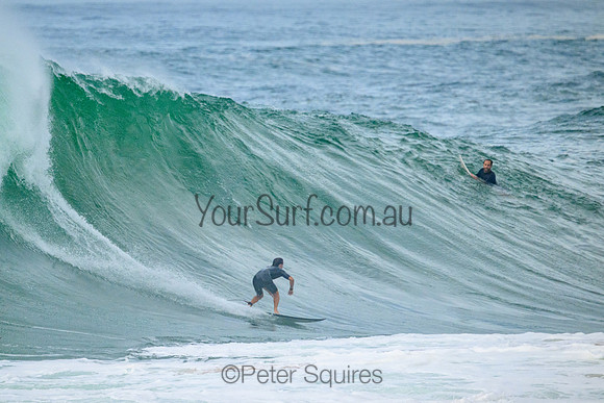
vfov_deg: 1.7
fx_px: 13900
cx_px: 225
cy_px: 177
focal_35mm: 828
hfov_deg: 2.5
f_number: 11
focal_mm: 660
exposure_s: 1/2500
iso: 1600
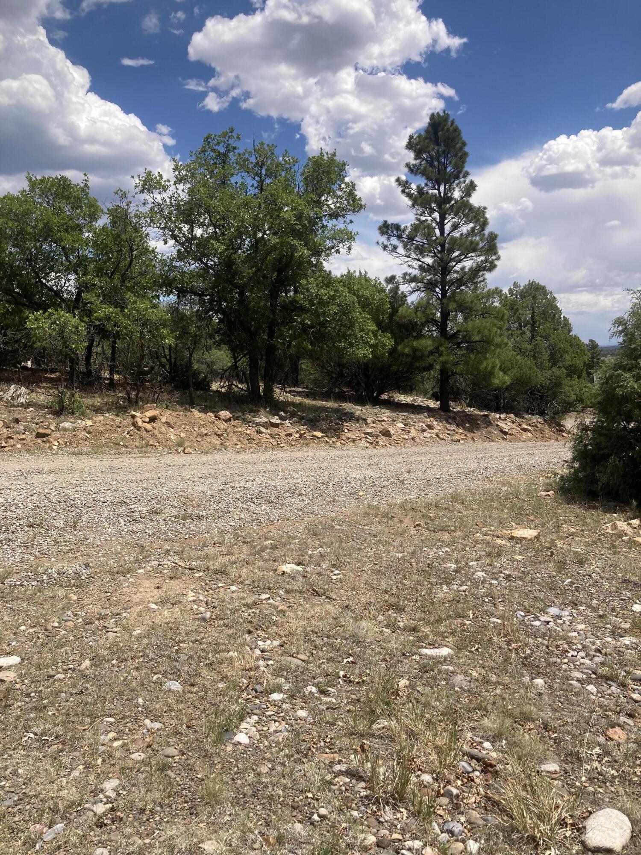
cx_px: 320
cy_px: 428
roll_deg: +2.0
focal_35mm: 28
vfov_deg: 63.4
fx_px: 691
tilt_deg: -5.9
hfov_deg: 49.7
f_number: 1.8
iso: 20
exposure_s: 1/2857
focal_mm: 3.99
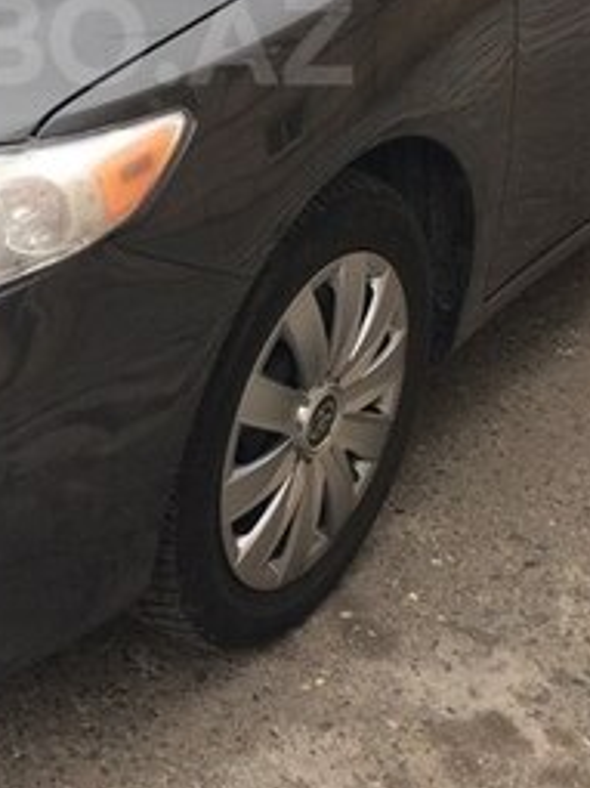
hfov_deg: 19.2
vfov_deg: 25.0
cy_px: 39
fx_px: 1706
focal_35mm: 75
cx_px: 37
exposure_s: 1/100
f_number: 2.2
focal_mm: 4.15
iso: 40
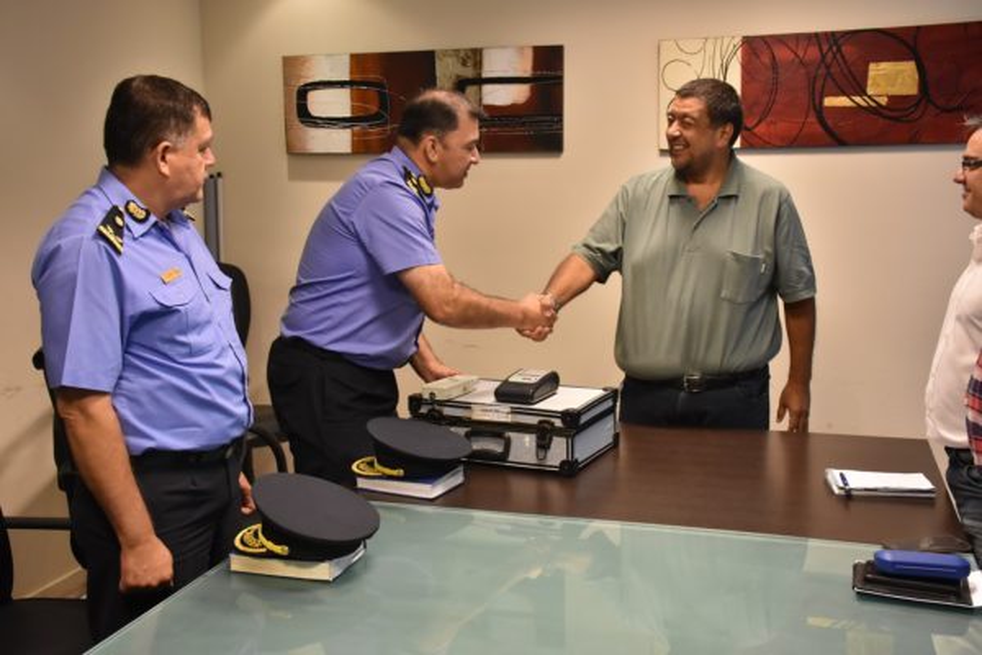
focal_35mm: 39
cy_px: 328
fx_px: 1064
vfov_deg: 34.2
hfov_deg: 49.6
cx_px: 491
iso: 1600
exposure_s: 1/80
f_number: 6.3
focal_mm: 26
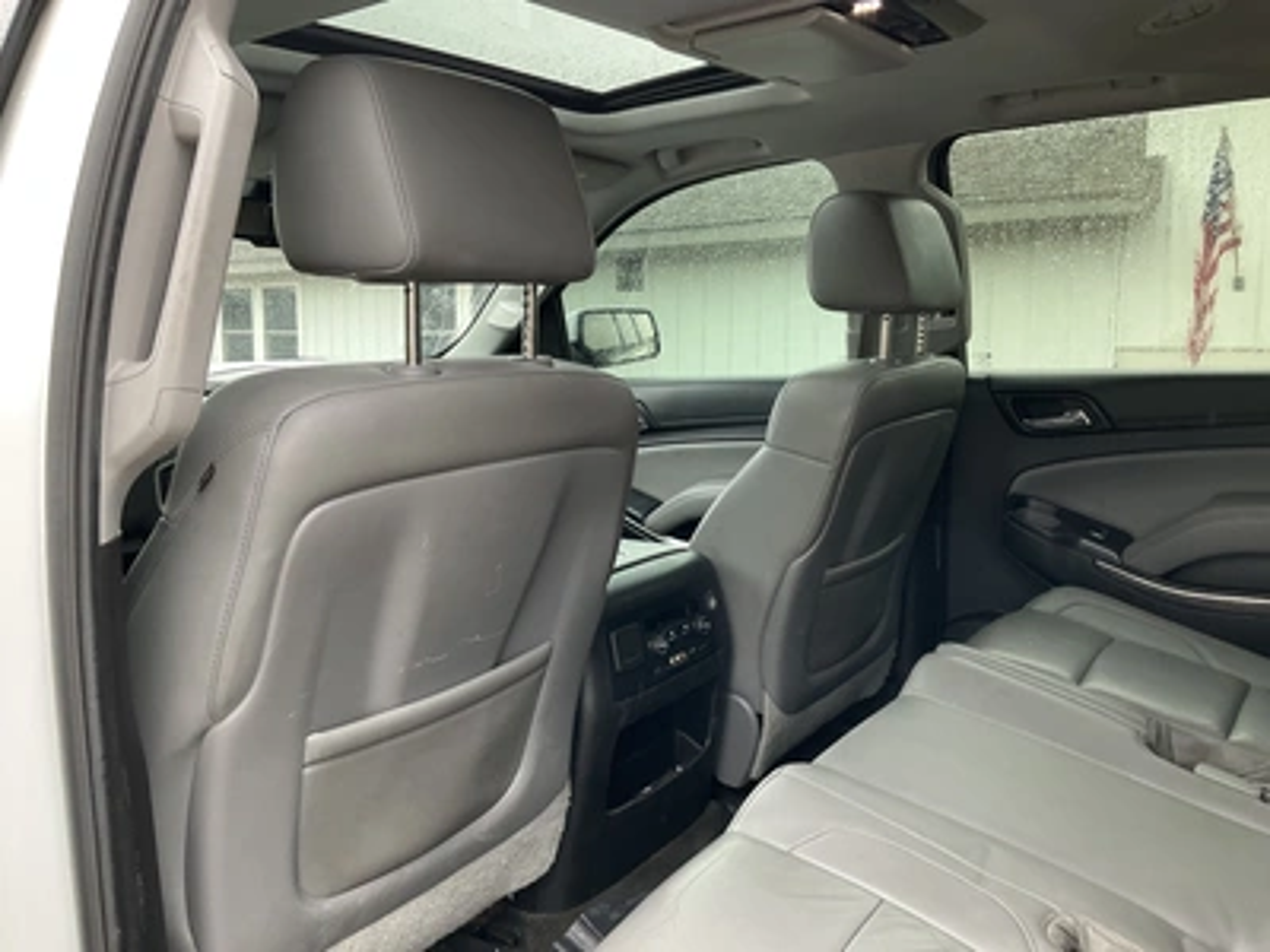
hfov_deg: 61.7
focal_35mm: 29
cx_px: 635
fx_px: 1064
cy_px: 476
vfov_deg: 48.2
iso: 64
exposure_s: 1/97
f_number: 1.8
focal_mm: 3
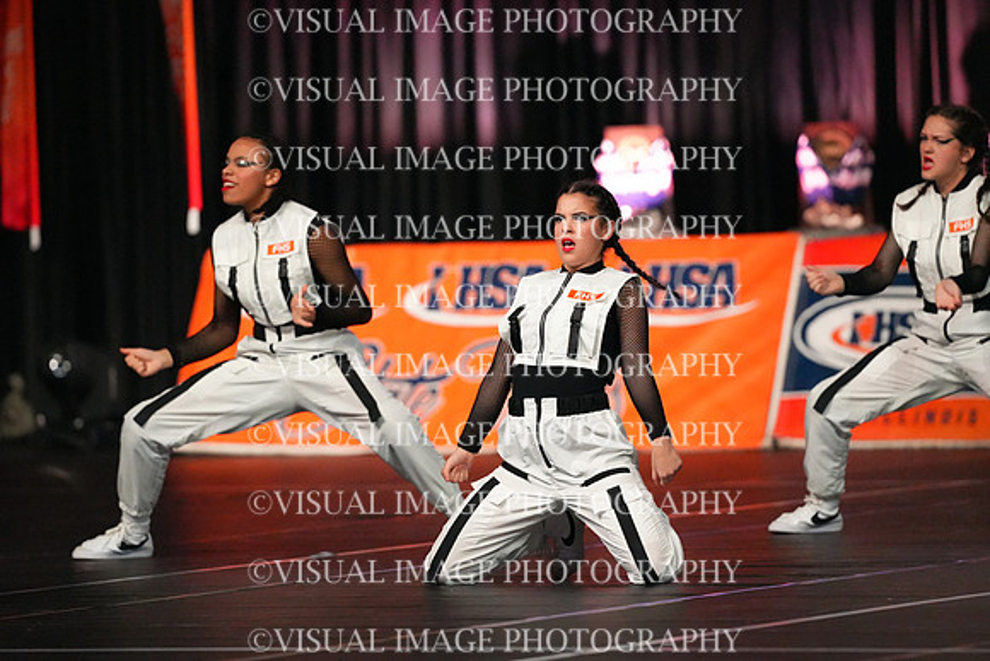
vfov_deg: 4.6
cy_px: 330
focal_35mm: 300
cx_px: 495
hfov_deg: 6.9
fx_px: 8252
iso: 16000
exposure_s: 1/1250
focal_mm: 300
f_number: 3.5
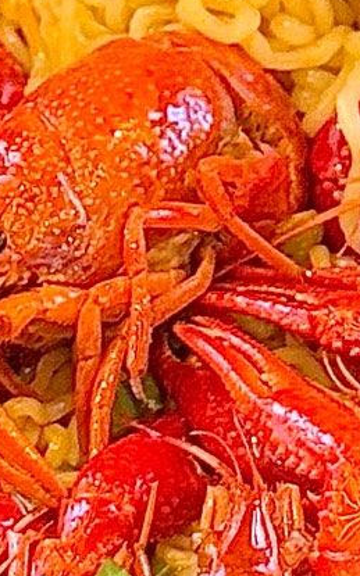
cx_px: 204
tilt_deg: -46.8
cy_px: 343
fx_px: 5264
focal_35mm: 335
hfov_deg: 3.9
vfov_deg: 6.3
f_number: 1.78
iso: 250
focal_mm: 6.76
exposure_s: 1/60
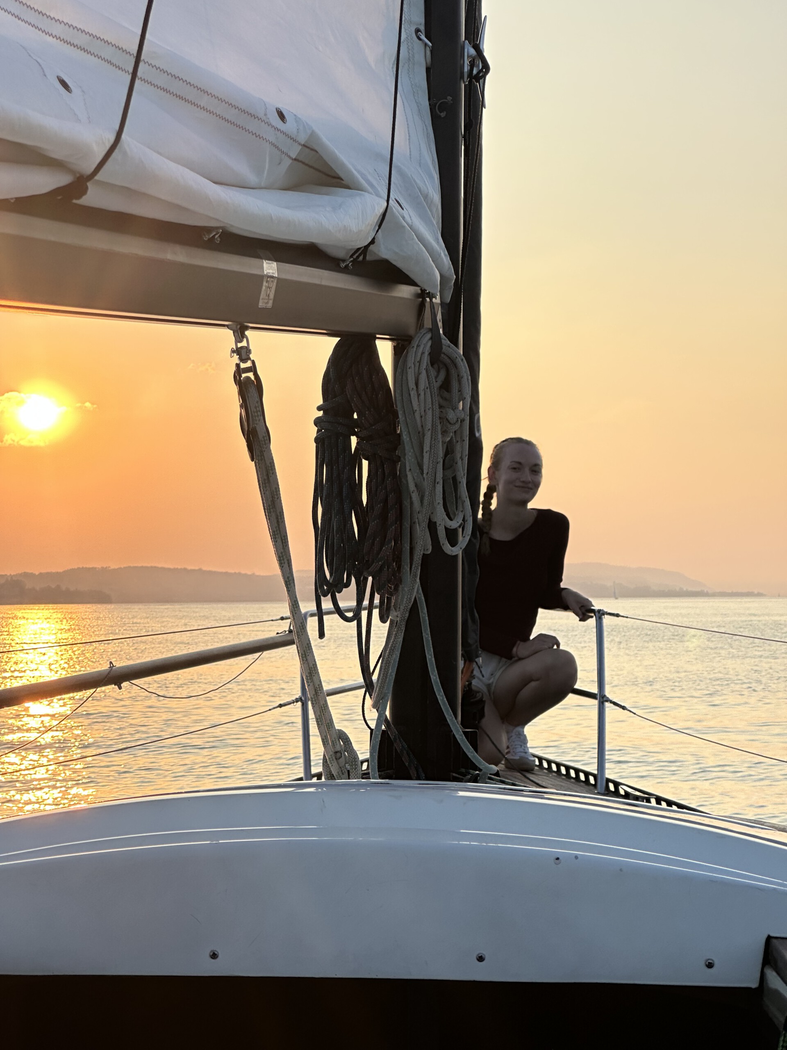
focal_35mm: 77
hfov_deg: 19.1
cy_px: 525
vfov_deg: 25.3
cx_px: 394
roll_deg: -0.7
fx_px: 2334
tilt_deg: +3.5
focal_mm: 9
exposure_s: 1/752
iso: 32
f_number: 2.8
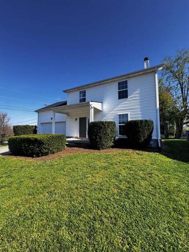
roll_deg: -0.1
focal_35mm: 14
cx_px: 94
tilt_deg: +4.0
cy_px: 126
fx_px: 102
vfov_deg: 102.1
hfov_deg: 85.7
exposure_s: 1/414
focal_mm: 2.22
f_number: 2.2
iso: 40
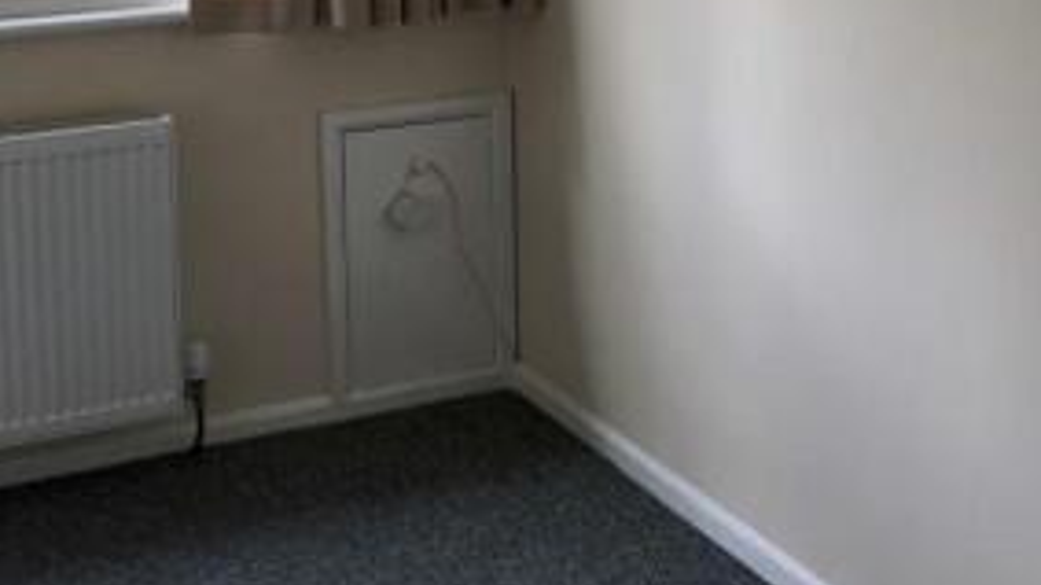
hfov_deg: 32.3
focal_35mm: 65
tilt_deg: -10.5
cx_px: 418
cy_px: 6
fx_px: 1794
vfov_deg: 18.1
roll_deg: +0.8
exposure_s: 1/100
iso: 40
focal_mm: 3.99
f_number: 1.8
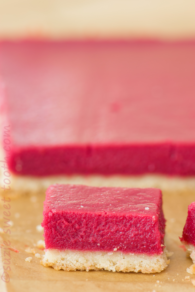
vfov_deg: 13.0
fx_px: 1280
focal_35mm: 158
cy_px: 146
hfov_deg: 8.7
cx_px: 98
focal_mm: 105
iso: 100
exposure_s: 1/6
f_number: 5.6
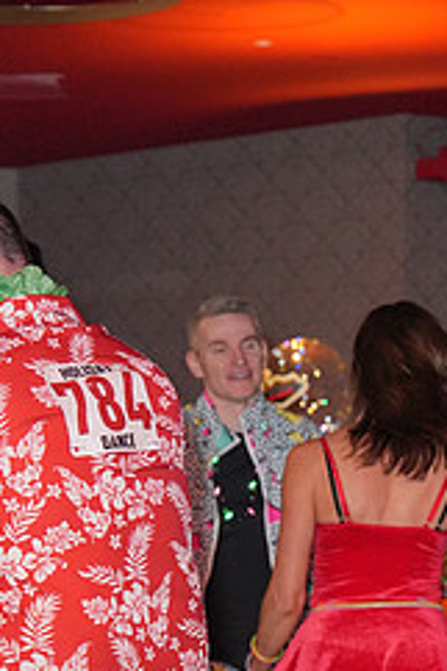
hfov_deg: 8.1
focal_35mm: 168
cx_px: 21
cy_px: 793
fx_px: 3133
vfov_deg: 12.0
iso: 4000
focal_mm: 70
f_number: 4
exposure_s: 1/200
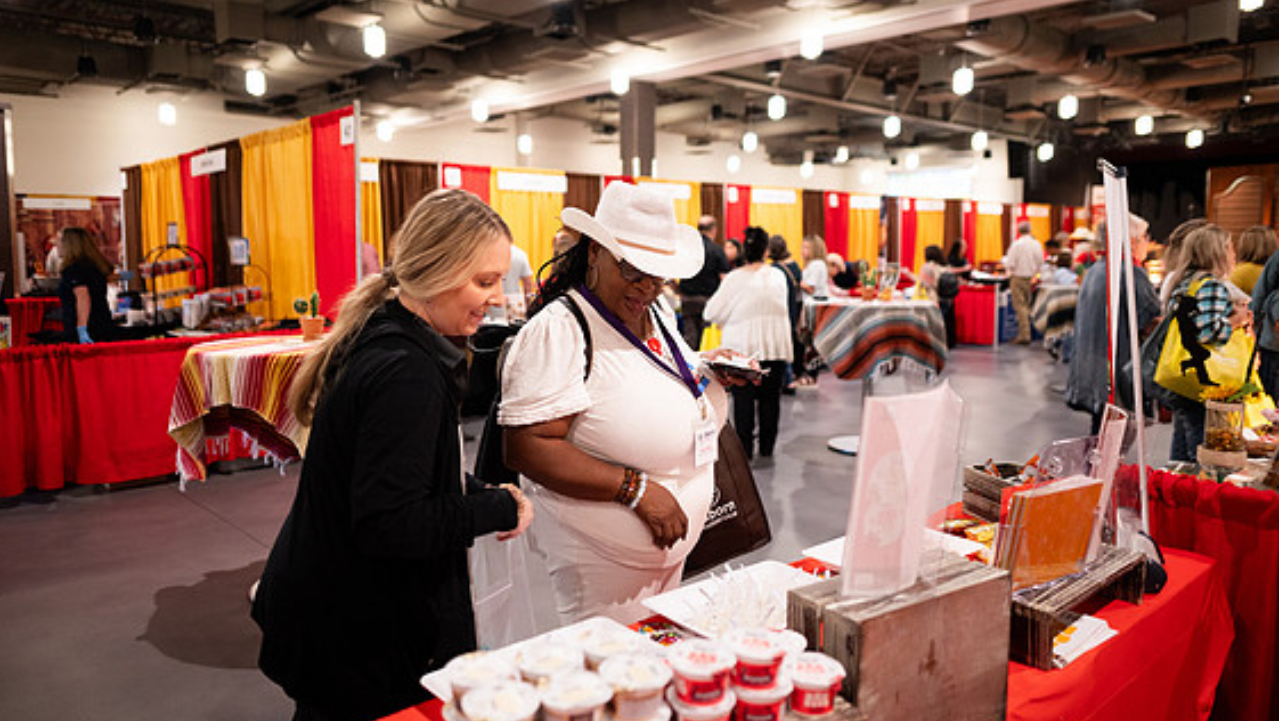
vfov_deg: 44.4
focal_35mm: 26
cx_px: 627
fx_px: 882
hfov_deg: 71.9
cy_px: 332
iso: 1250
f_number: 1.8
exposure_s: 1/200
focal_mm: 24
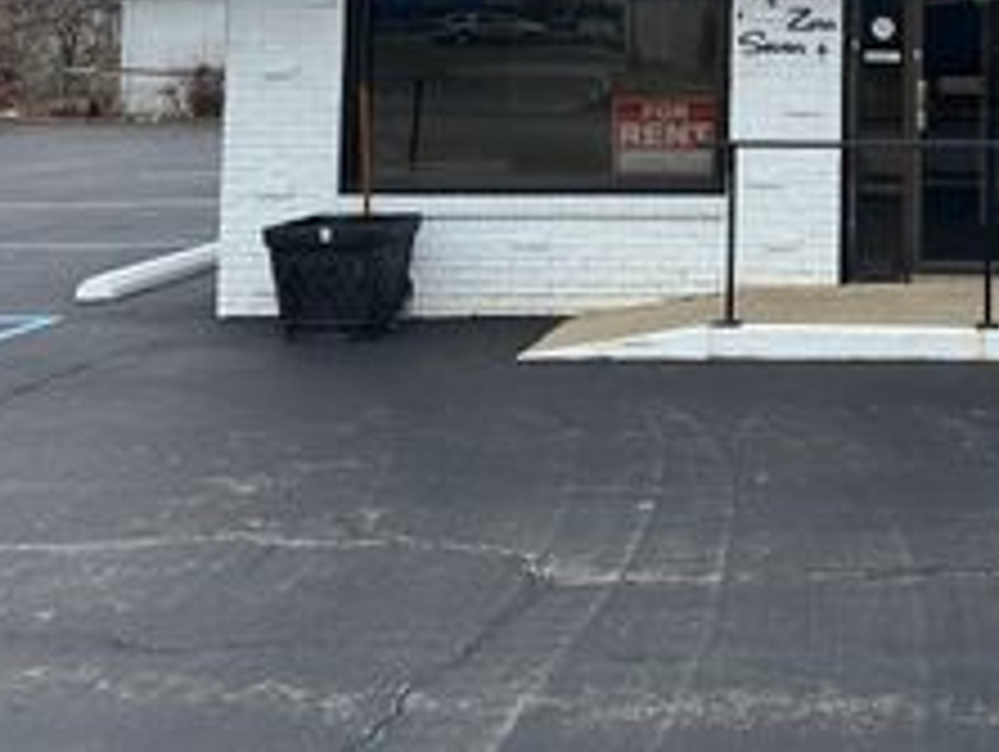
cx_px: 958
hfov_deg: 33.1
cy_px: -83
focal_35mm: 54
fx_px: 1560
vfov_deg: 25.1
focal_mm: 6.86
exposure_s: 1/1880
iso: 80
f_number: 1.78
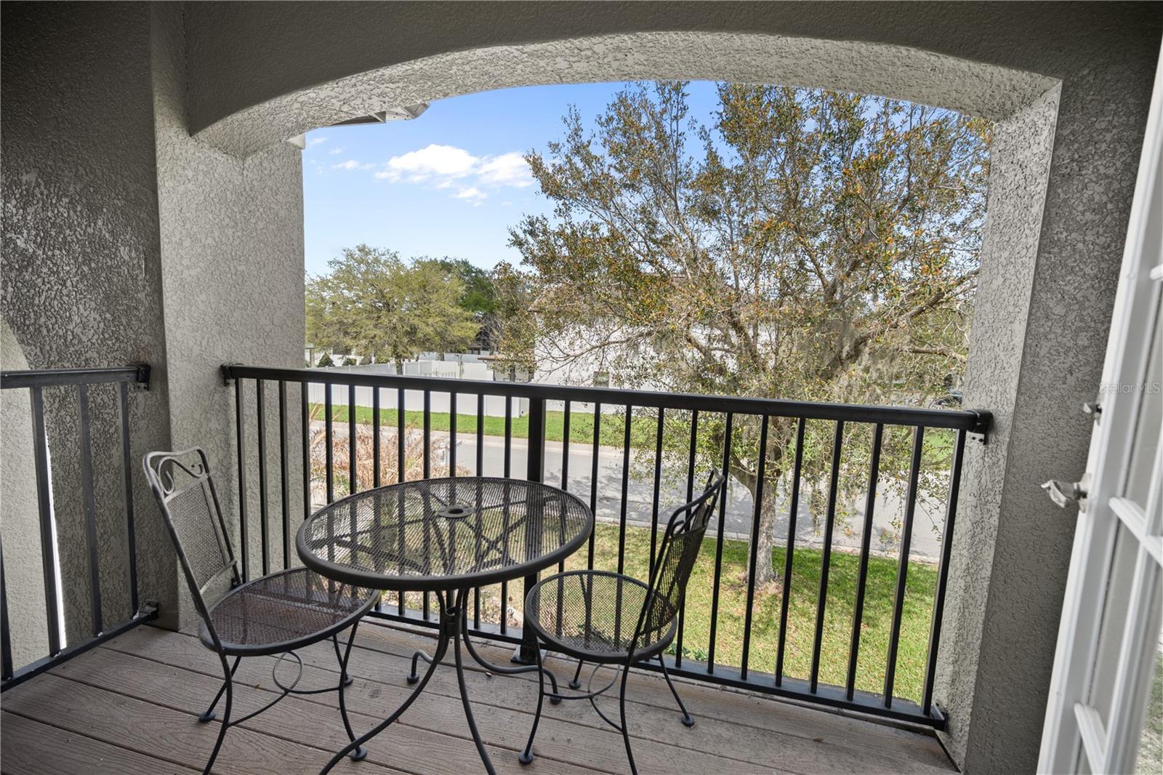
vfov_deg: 81.2
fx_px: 452
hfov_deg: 104.3
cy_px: 388
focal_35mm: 14
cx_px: 582
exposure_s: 1/25
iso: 125
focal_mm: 14
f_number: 4
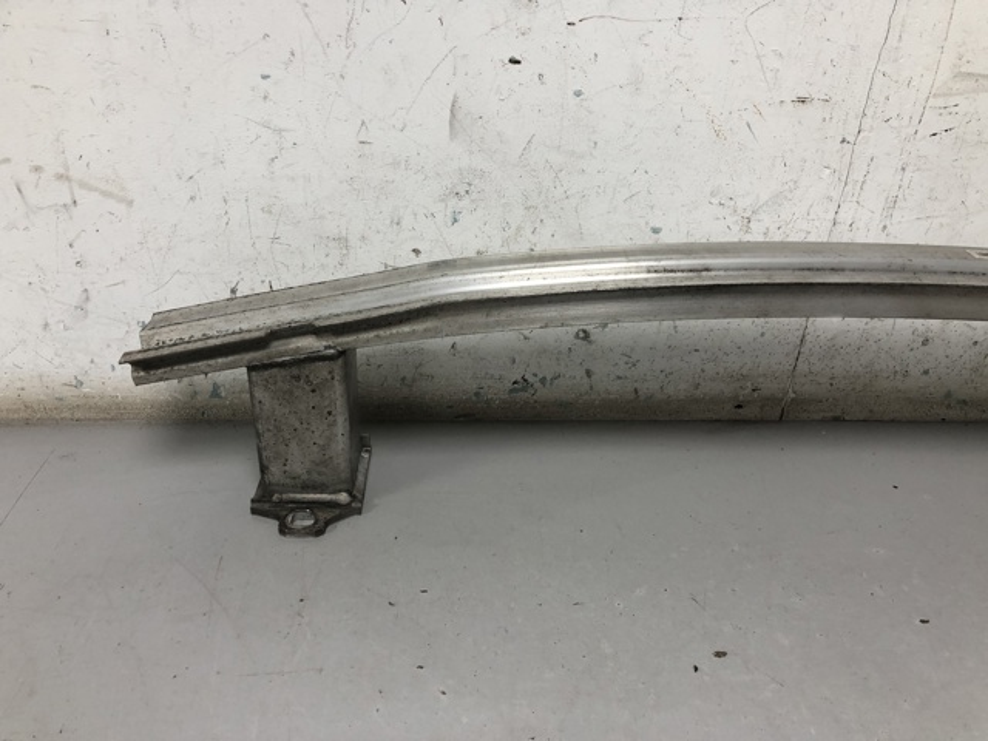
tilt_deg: -30.3
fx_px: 799
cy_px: 370
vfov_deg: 49.7
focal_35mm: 28
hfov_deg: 63.4
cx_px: 494
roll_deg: -8.3
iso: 32
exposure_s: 1/33
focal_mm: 4
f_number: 1.8
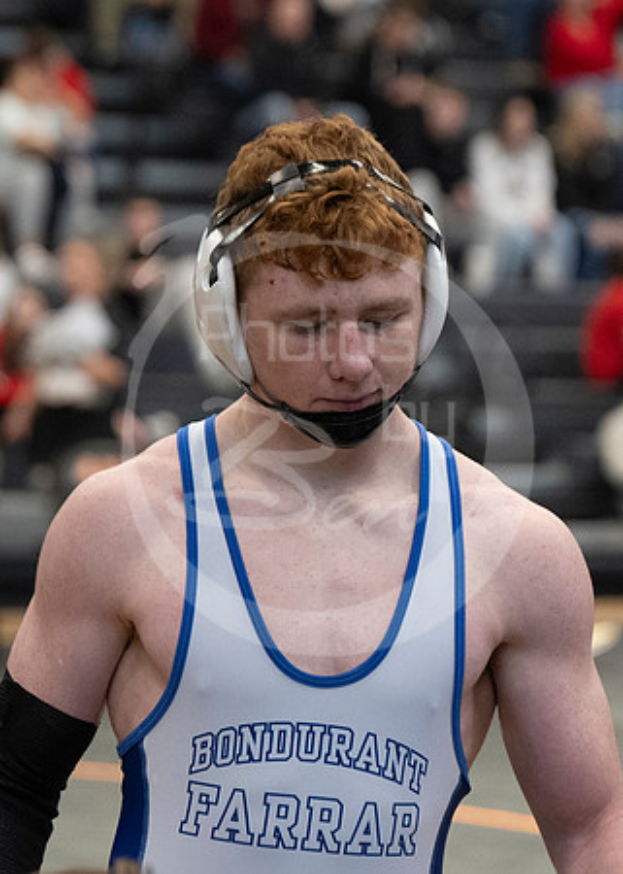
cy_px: 437
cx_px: 390
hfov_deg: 7.4
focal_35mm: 194
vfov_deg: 10.4
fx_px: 4811
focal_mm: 81
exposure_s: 1/1000
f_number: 2.8
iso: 3200
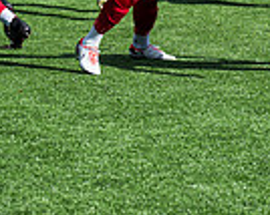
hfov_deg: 5.8
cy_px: -121
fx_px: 2635
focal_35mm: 330
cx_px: 296
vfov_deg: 4.7
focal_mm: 70
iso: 100
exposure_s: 1/2000
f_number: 4
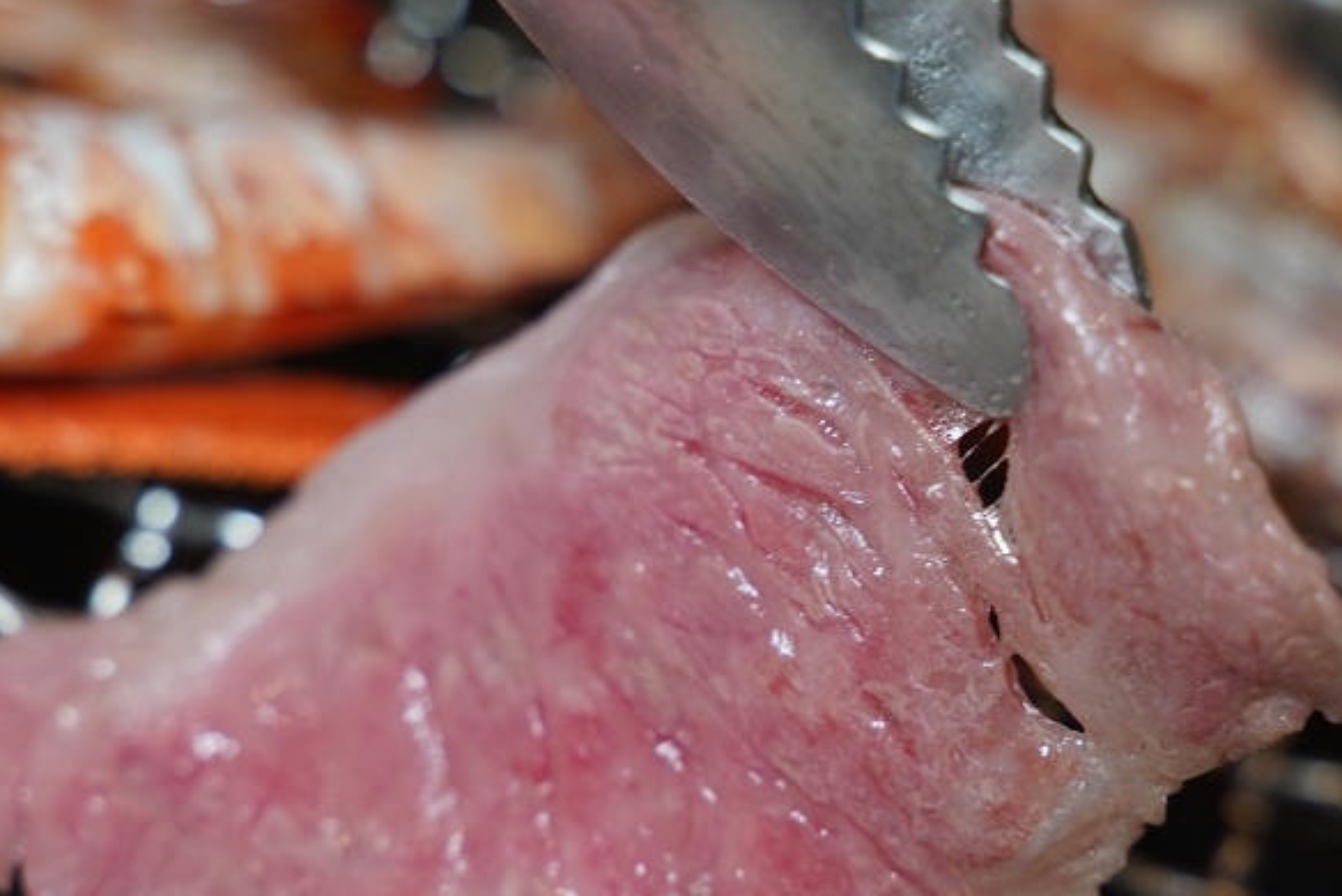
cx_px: 708
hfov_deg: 13.3
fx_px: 5743
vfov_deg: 8.9
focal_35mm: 154
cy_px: 565
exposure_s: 1/80
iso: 200
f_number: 4
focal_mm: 75
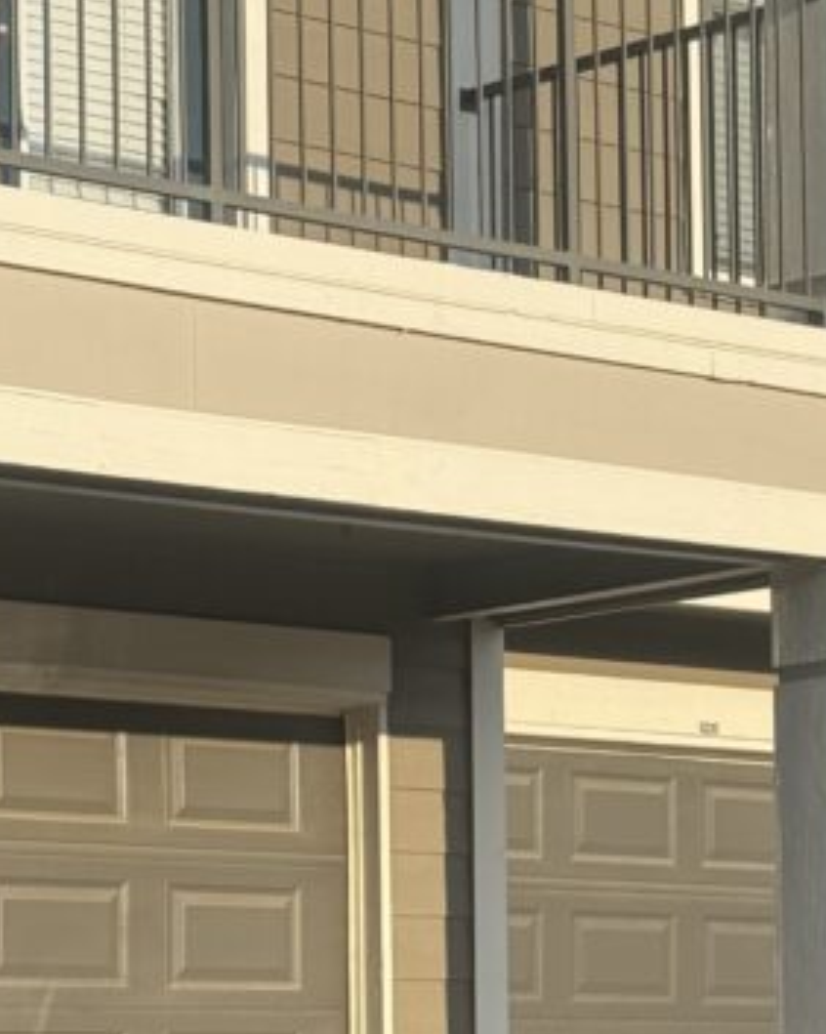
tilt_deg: +2.6
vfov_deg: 14.1
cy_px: 855
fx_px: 4159
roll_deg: -0.1
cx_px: 715
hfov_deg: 11.3
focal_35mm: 136
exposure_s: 1/3704
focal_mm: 6.76
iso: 64
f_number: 1.78
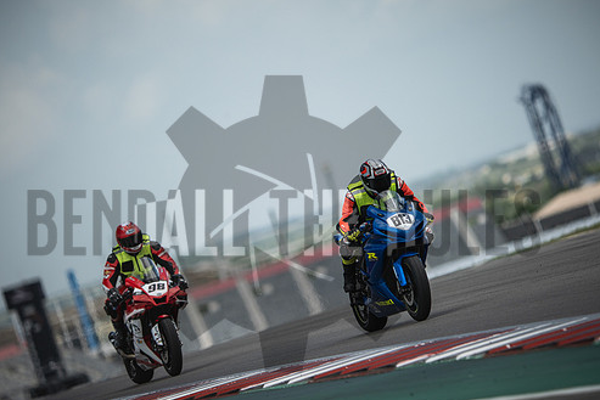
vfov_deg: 3.9
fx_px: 5885
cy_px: 224
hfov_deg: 5.8
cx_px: 284
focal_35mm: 353
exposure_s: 1/4000
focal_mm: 200
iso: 200
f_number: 2
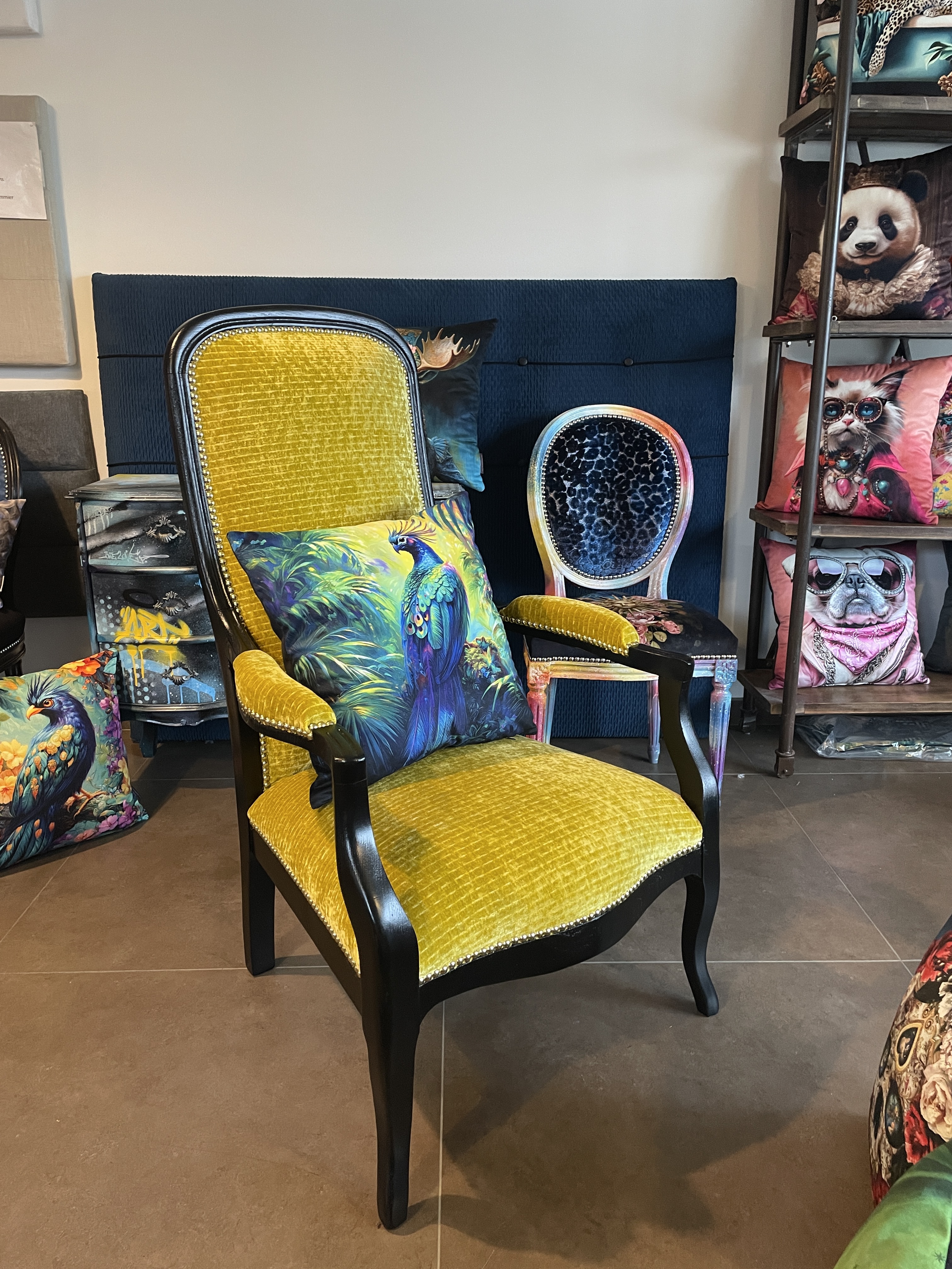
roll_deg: +0.5
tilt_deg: -14.9
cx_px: 476
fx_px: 953
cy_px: 634
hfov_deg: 53.1
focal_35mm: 26
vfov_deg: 67.3
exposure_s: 1/50
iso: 320
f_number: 1.6
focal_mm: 4.2
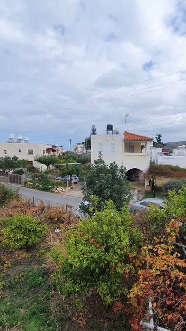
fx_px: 167
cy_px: 165
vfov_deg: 89.6
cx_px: 124
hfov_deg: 57.1
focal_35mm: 19
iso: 50
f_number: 2.2
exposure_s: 1/906
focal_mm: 1.8
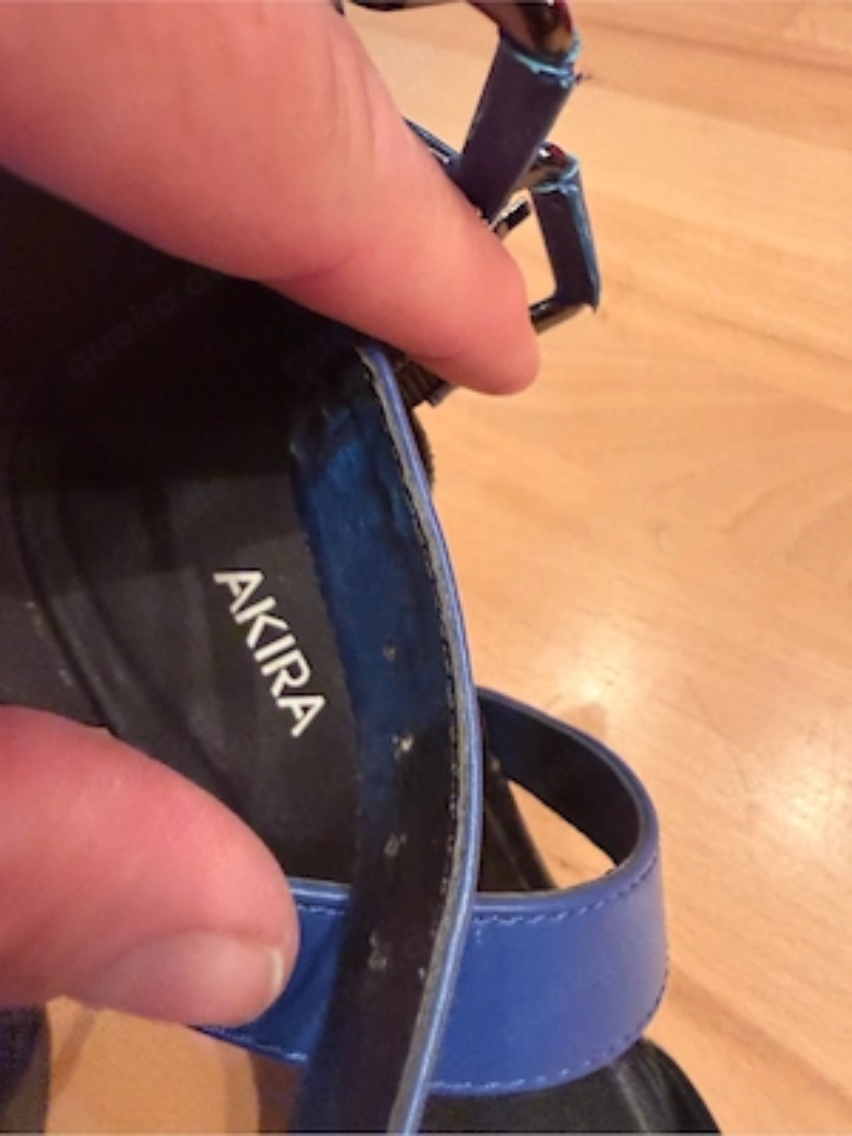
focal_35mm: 24
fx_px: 788
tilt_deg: -57.1
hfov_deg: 56.8
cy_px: 568
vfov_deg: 71.6
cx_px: 426
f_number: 2.2
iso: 500
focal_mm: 2.22
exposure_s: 1/50
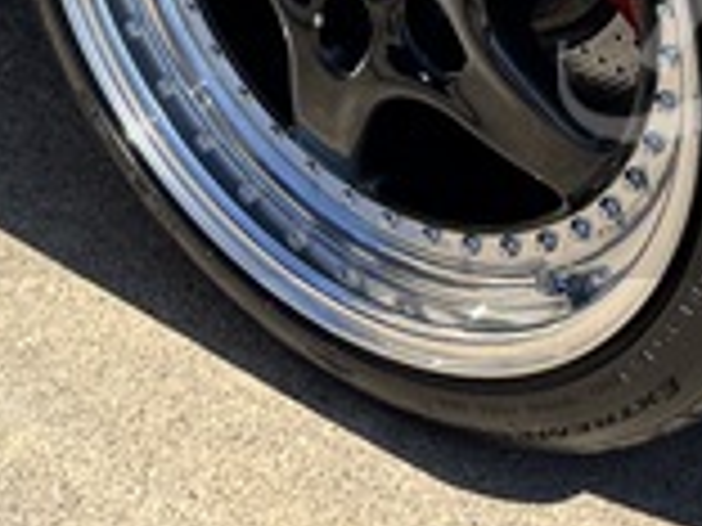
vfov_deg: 8.9
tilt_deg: -21.8
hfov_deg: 12.8
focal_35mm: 154
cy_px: -656
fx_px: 3123
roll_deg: +1.1
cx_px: 500
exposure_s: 1/1678
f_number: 1.78
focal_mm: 6.76
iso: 80
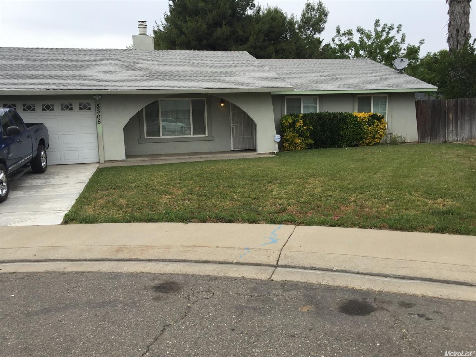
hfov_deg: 61.7
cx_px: 238
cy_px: 178
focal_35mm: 29
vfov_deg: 48.2
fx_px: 399
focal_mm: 4.15
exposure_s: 1/1319
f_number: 2.2
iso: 32
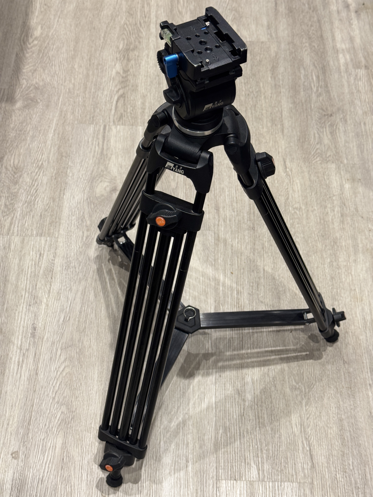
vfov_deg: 39.7
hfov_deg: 30.3
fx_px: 690
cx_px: 186
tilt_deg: -57.0
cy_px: 248
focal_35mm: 48
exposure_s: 1/50
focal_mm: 6.76
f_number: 1.78
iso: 200
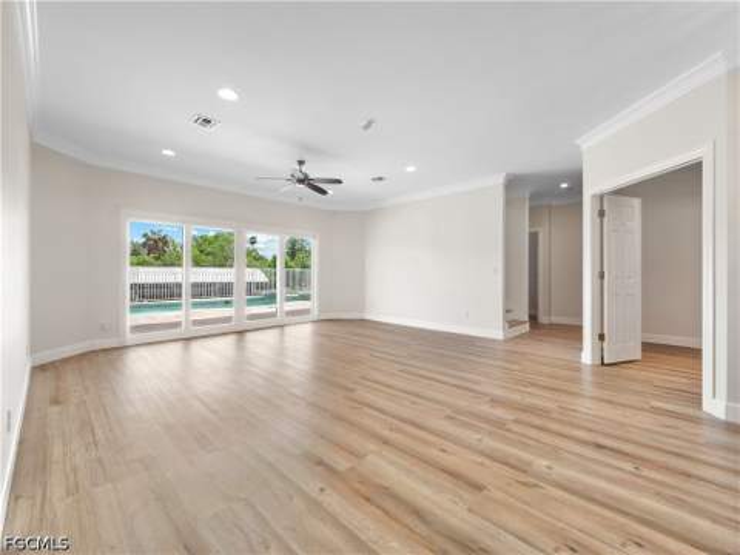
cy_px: 278
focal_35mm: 14
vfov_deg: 85.7
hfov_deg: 102.1
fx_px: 299
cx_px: 370
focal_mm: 7
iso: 200
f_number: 7.1
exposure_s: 1/15
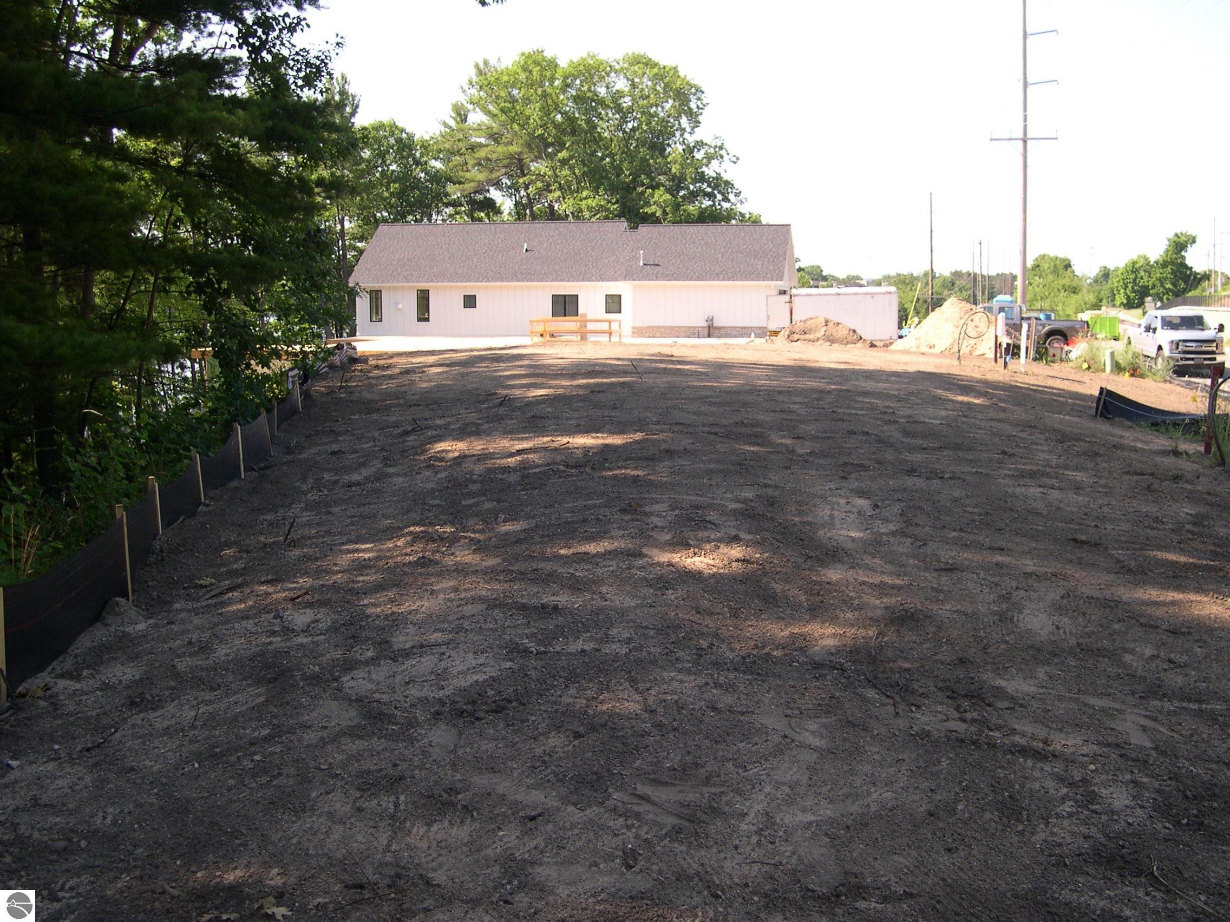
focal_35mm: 38
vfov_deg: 37.7
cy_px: 461
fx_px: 1350
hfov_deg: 49.0
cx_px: 615
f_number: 2.8
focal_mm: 8
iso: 100
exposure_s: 1/351
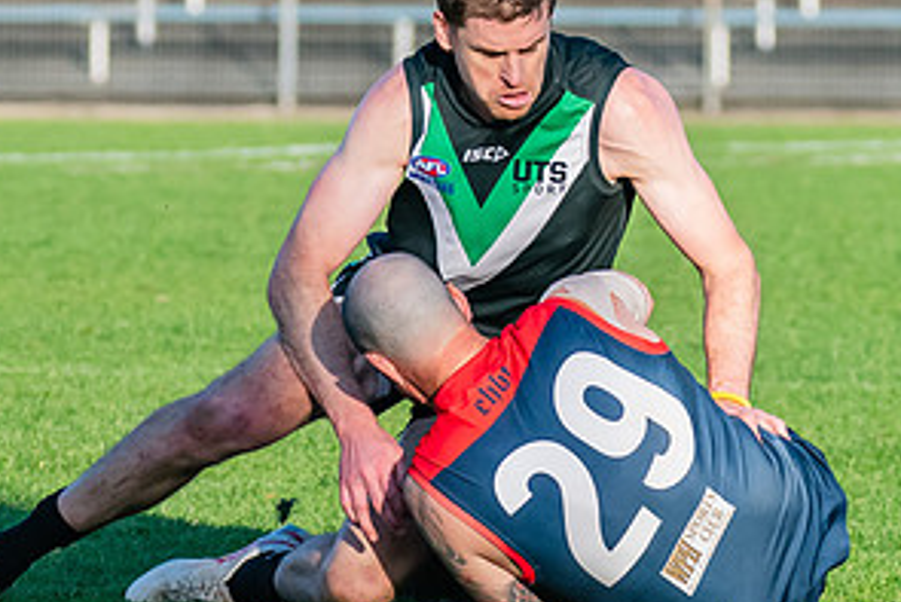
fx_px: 22310
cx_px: 503
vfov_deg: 1.5
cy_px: 307
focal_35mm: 891
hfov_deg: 2.3
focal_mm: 220
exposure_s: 1/1600
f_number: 7.1
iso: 800
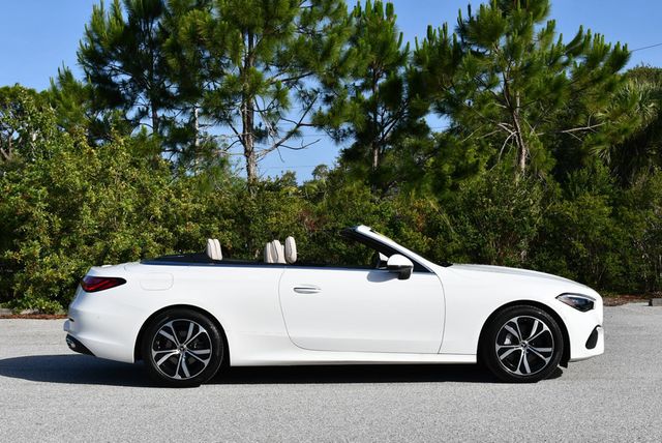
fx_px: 1031
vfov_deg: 24.2
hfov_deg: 35.6
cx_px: 331
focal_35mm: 56
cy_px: 222
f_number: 9
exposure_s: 1/320
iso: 100
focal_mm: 28
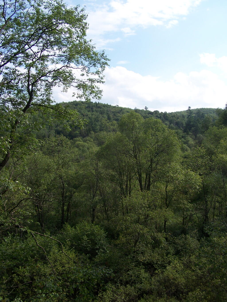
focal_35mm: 38
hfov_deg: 37.7
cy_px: 151
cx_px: 114
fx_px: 332
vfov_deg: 49.0
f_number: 4
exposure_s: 1/640
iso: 80
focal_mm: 6.3
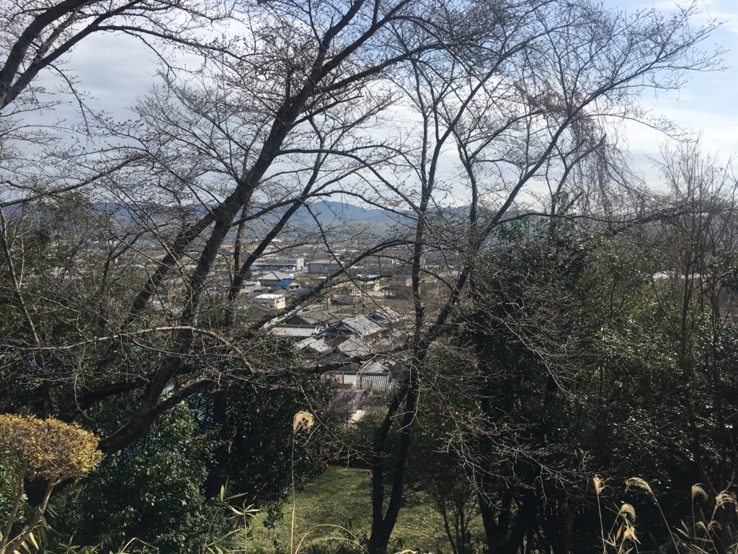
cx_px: 369
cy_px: 277
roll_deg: +0.2
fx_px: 618
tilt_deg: -3.0
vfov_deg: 48.2
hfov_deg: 61.7
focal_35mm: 29
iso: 25
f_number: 2.2
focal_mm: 4.15
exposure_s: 1/1789
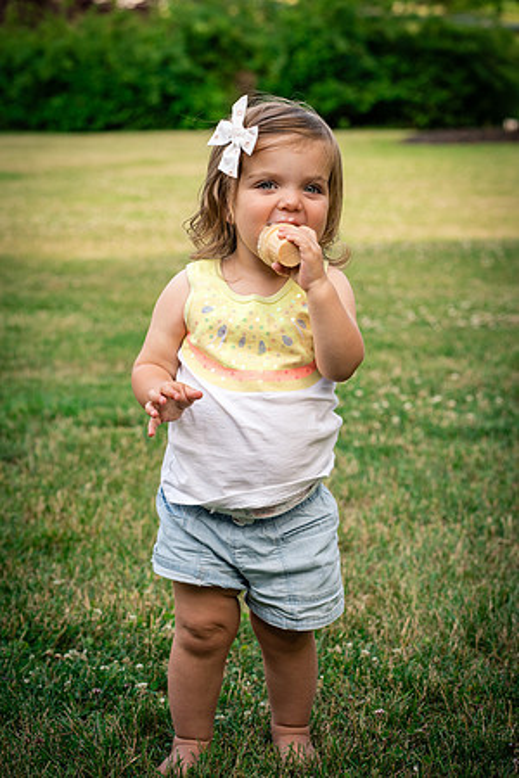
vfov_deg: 23.9
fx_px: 1838
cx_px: 260
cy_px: 389
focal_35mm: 85
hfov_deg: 16.1
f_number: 6.3
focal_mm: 85
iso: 640
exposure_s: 1/400
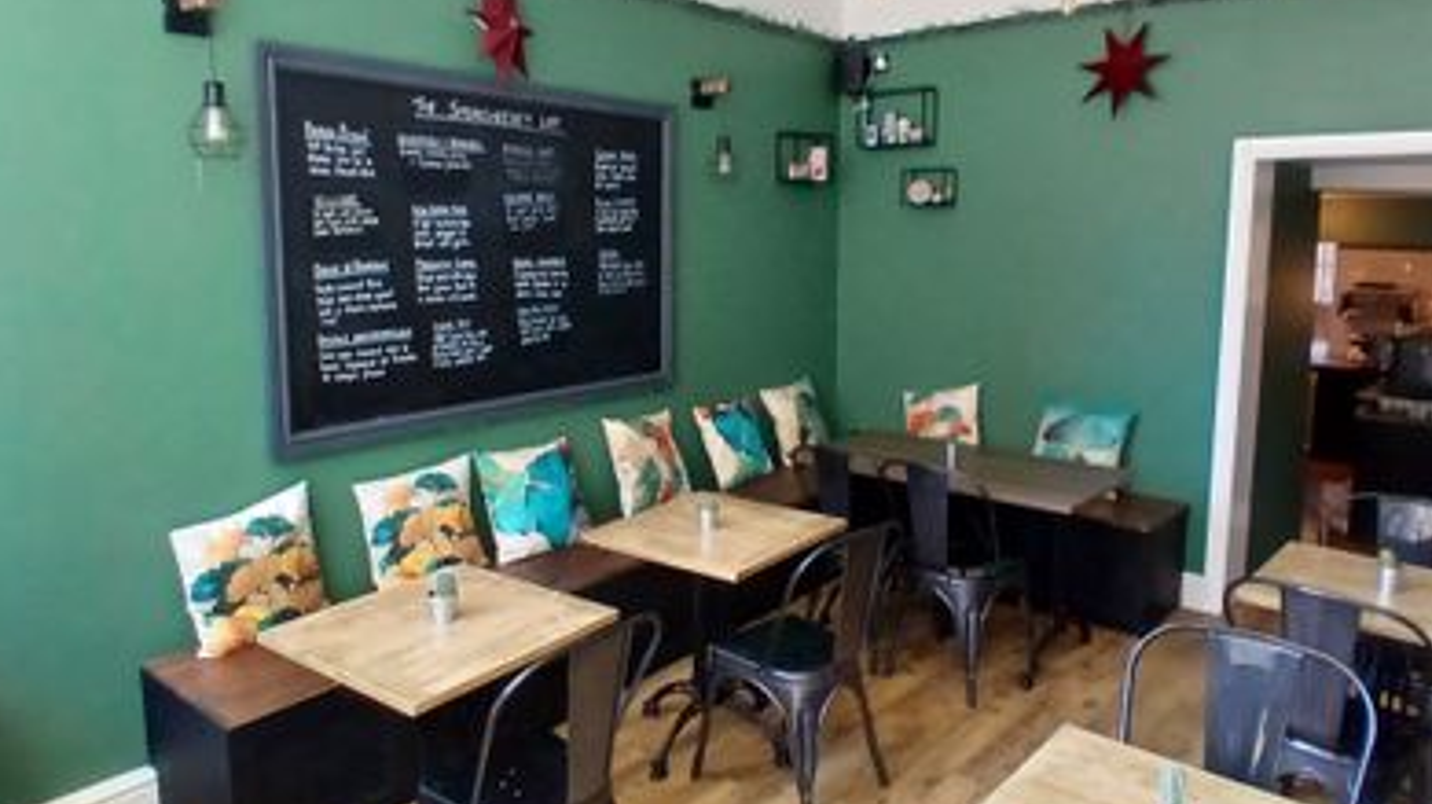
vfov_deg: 58.1
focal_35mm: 19
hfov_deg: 89.6
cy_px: 349
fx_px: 721
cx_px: 701
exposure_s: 1/33
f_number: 2.2
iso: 125
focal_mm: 1.4
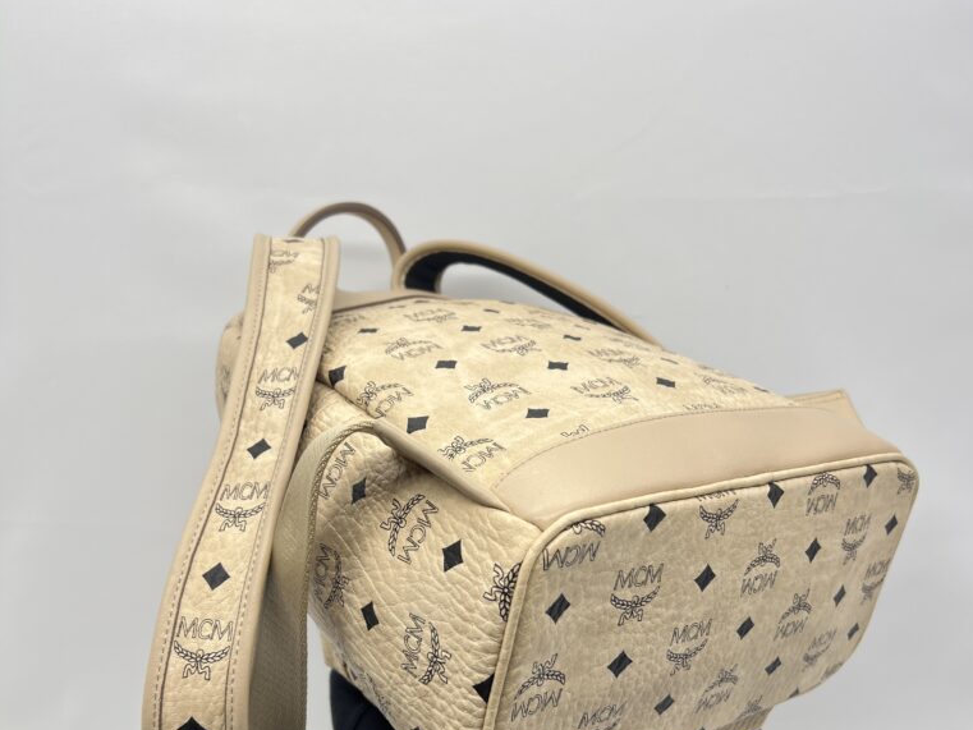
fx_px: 984
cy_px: 479
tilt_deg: -20.0
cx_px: 488
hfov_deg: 52.6
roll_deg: +0.4
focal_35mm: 35
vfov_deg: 40.3
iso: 32
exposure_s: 1/136
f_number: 1.5
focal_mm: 5.7
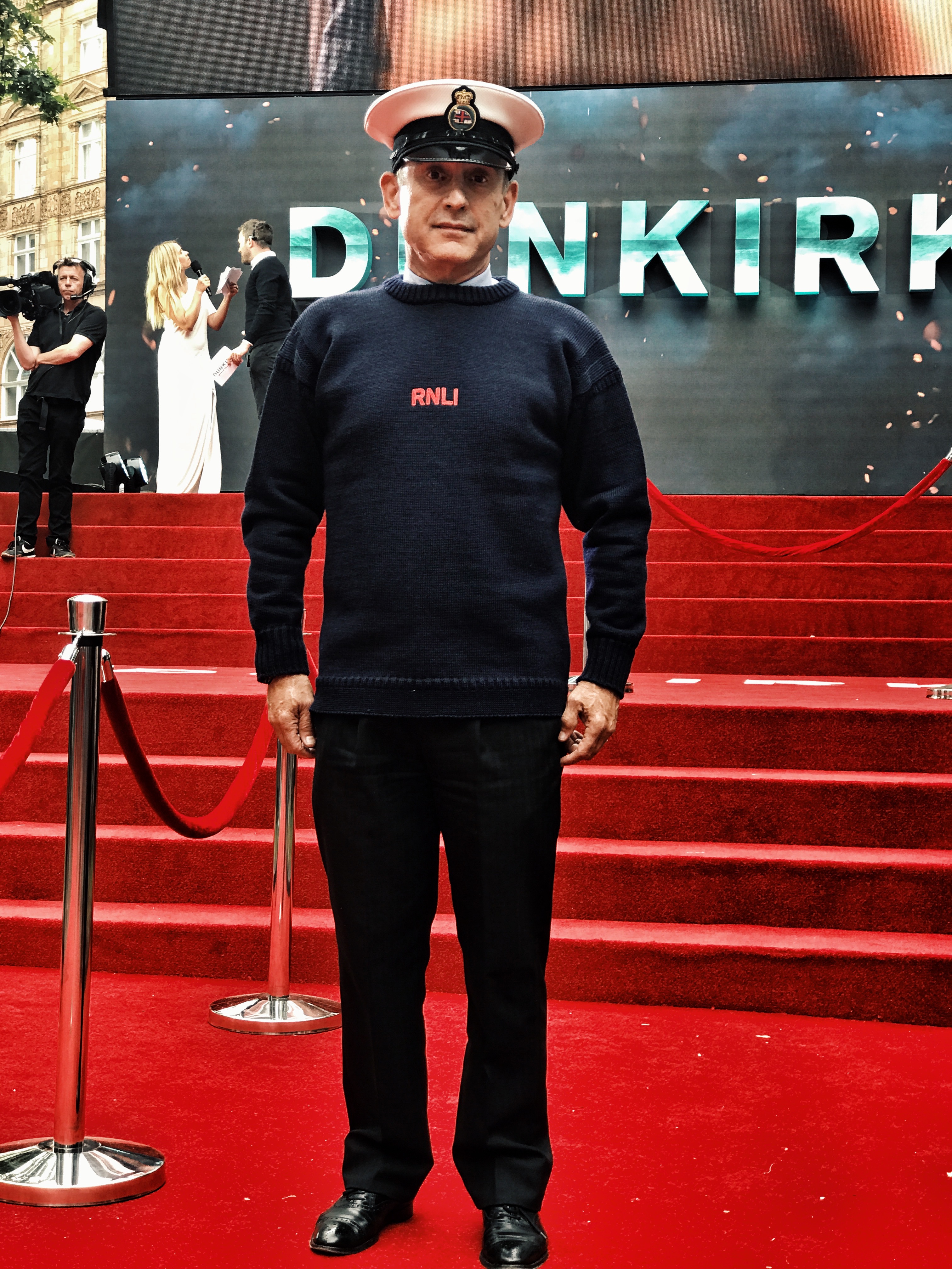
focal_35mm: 57
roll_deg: +0.1
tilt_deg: -0.6
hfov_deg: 25.7
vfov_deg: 33.8
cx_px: 476
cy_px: 634
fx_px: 2090
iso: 32
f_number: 2.8
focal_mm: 6.6
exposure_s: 1/50
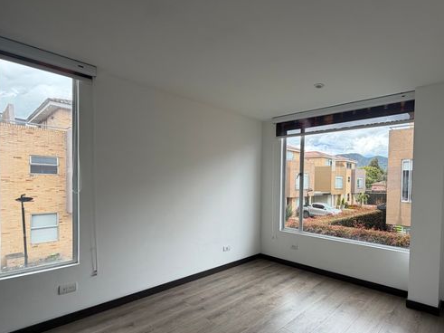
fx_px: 244
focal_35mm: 19
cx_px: 297
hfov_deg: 81.7
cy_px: 189
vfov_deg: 68.3
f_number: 2.2
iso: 40
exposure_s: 1/228
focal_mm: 2.22
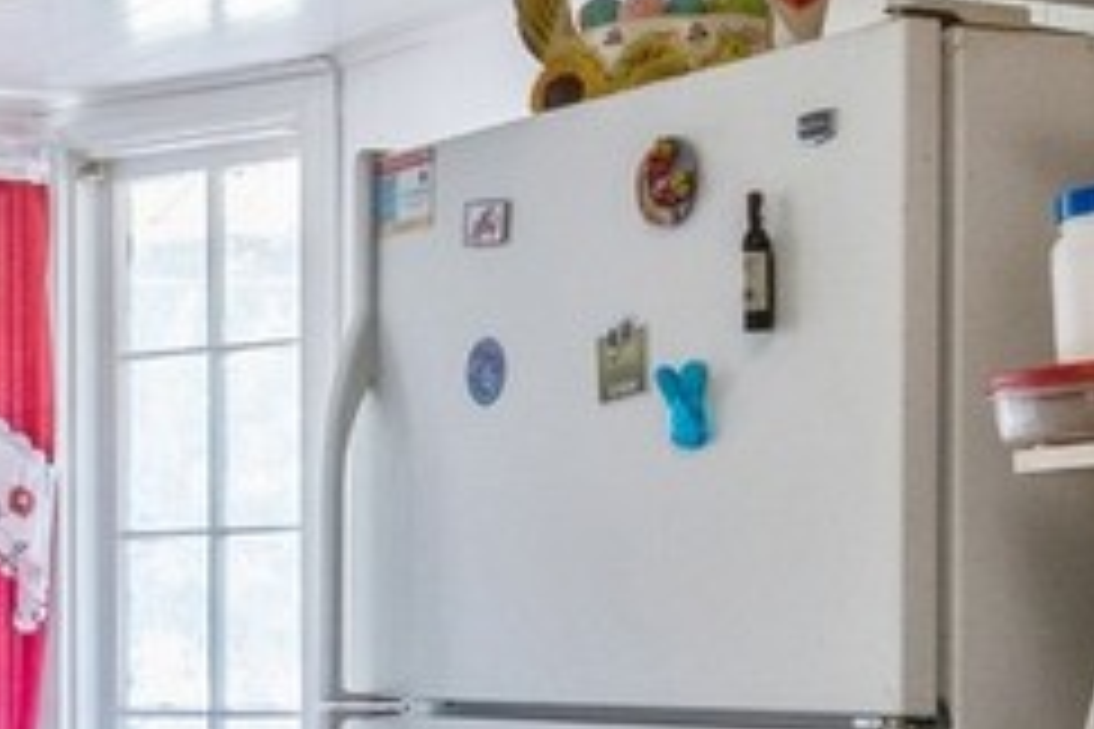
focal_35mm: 100
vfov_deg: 13.6
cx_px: -32
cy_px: 616
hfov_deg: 19.7
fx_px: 3039
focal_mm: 10
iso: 200
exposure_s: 1/6
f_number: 9
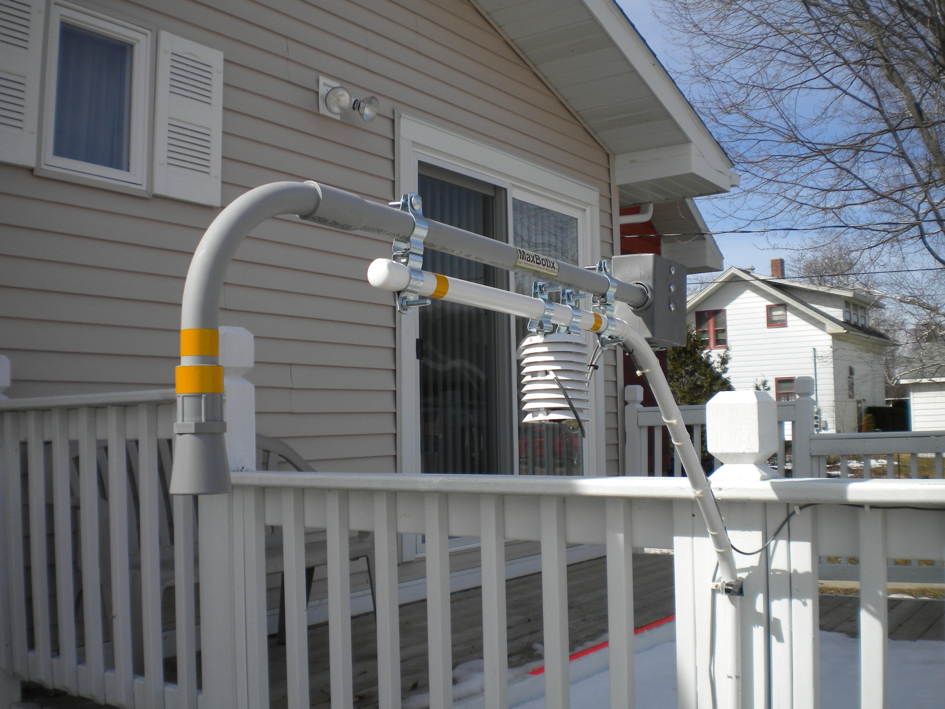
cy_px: 354
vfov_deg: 40.7
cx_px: 472
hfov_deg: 52.6
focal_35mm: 35
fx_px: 955
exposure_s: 1/747
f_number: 4.6
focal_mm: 6.3
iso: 80
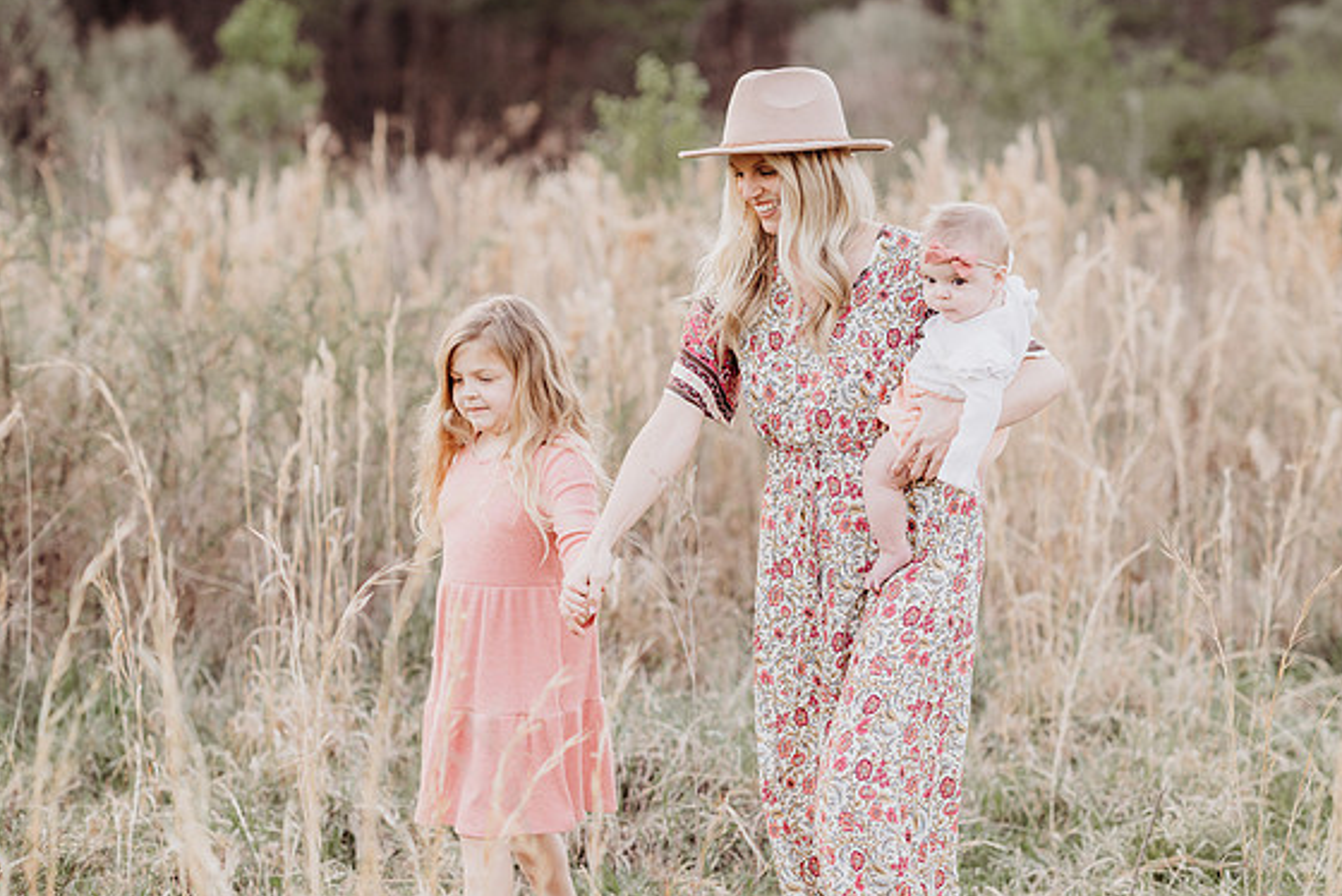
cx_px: 685
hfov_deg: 23.1
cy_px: 449
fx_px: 3282
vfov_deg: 15.6
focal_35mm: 88
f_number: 2.5
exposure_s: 1/320
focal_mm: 85
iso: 320
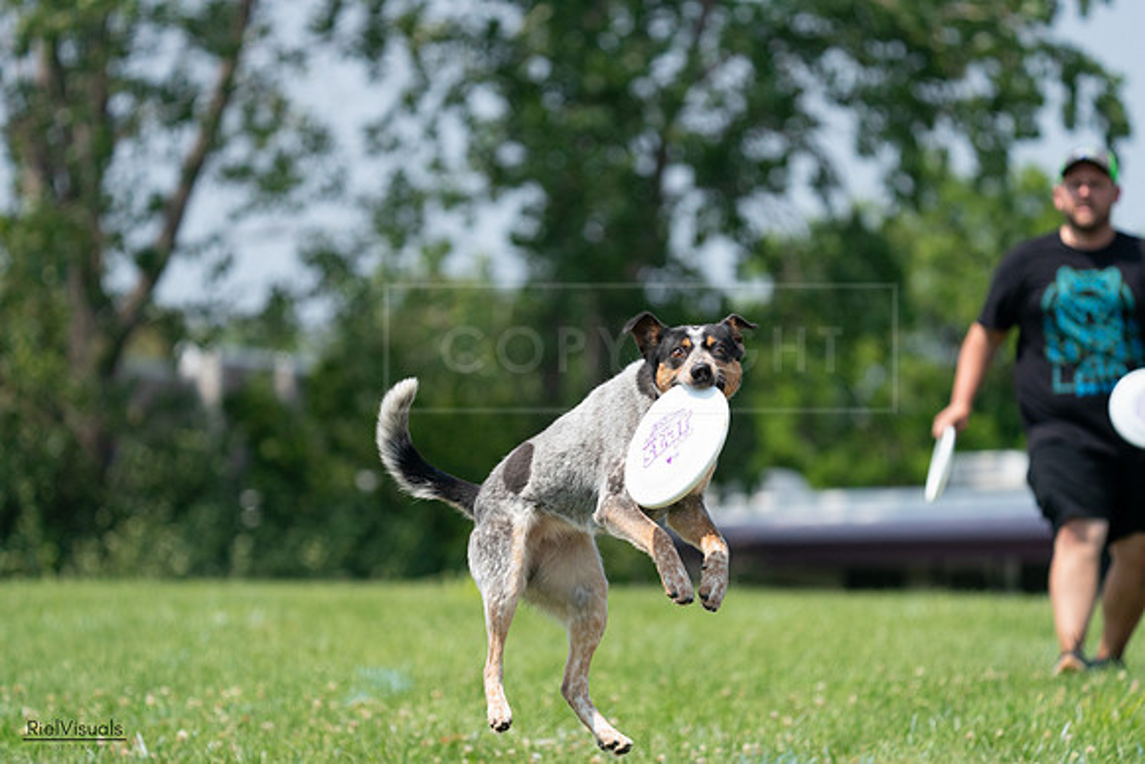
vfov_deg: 5.2
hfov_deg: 7.7
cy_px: 382
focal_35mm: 266
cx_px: 572
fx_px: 8462
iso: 1250
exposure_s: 1/4000
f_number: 5.6
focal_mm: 266
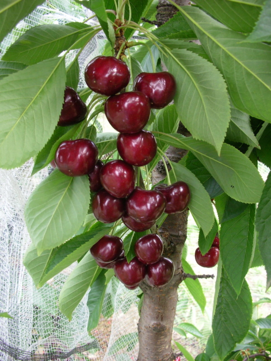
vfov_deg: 52.6
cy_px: 180
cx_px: 136
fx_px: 365
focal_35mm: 35
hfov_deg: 40.7
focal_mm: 5.8
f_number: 3
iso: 50
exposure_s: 1/42
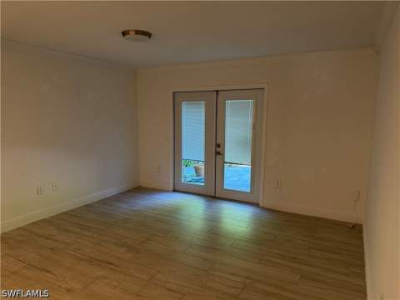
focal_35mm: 24
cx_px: 200
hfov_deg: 71.6
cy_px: 150
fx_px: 277
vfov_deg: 56.8
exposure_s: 1/60
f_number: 1.78
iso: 160
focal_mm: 6.76
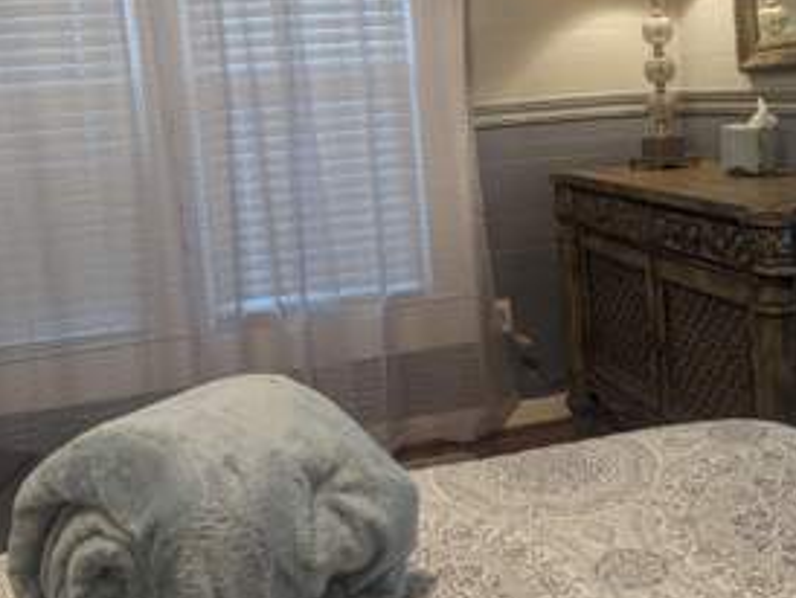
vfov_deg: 33.9
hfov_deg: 44.6
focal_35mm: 42
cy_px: 168
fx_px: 967
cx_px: 456
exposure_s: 1/120
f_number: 1.85
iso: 301
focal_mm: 6.81
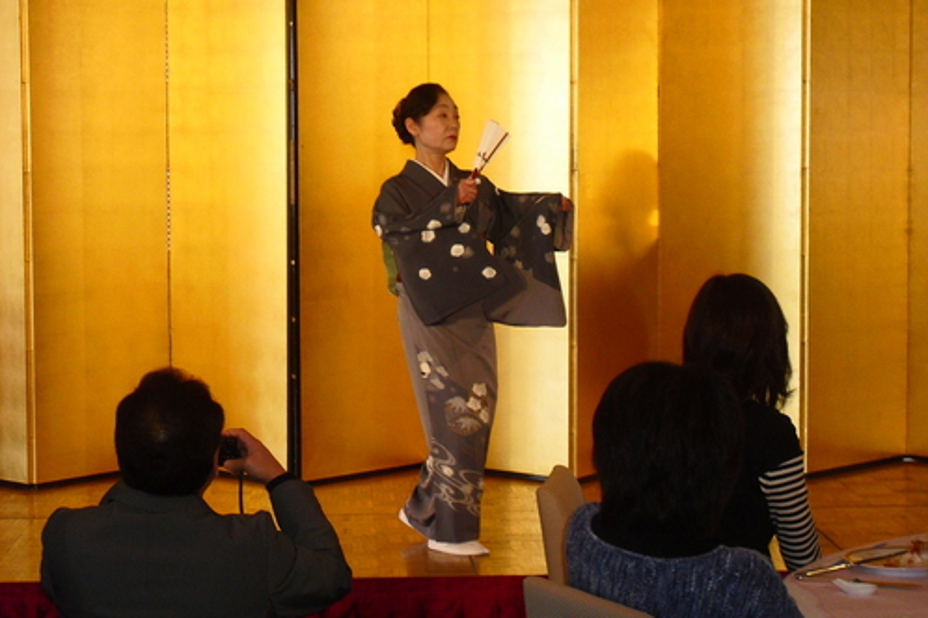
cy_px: 282
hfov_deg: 21.9
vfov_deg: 14.7
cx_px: 464
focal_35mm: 93
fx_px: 2397
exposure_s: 1/60
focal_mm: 15.7
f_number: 5.1
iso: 400
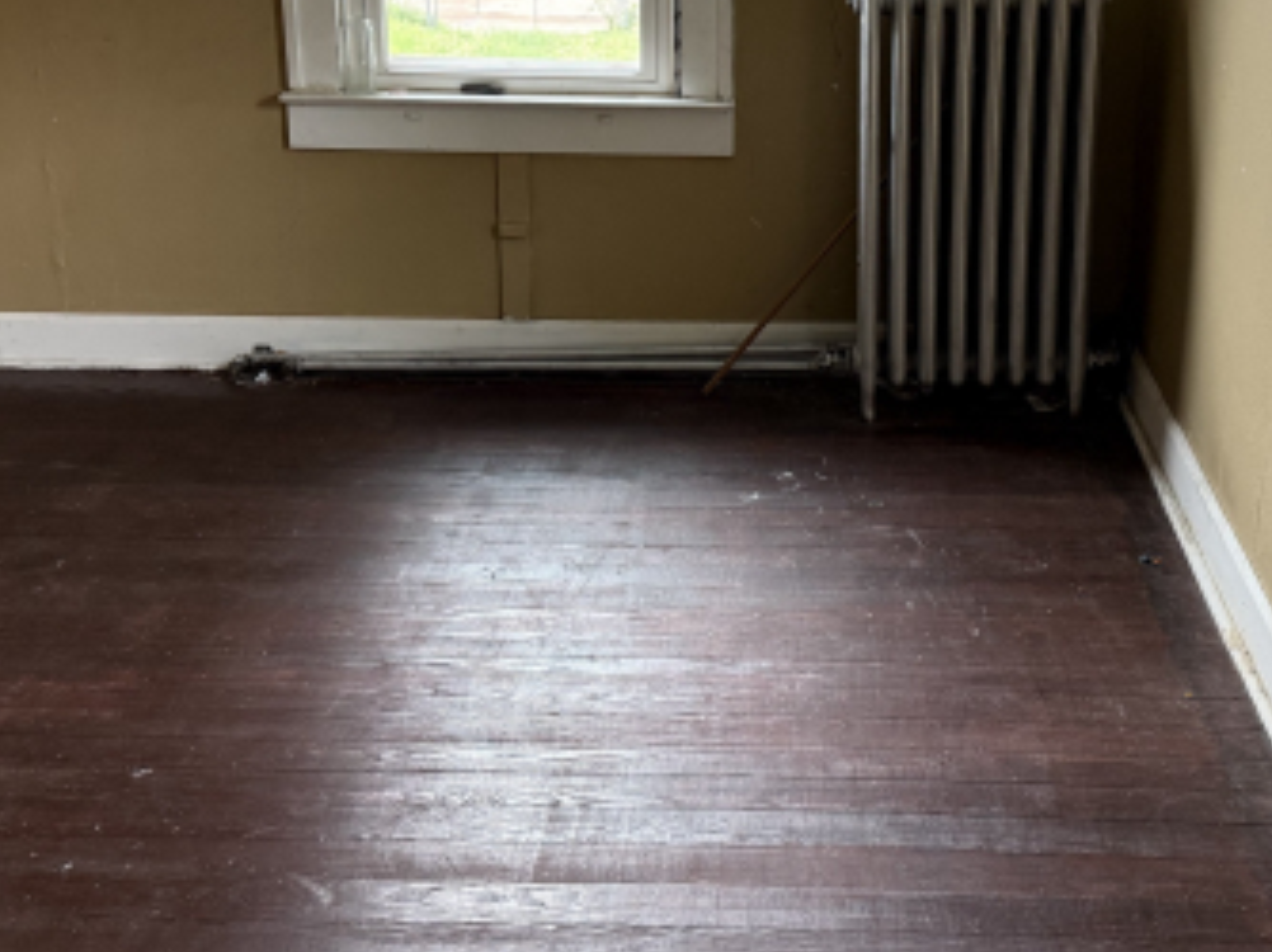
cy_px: 282
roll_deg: -0.7
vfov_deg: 29.9
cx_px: 722
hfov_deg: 39.6
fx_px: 1763
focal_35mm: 48
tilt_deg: -18.1
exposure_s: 1/60
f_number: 1.78
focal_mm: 6.76
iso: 250
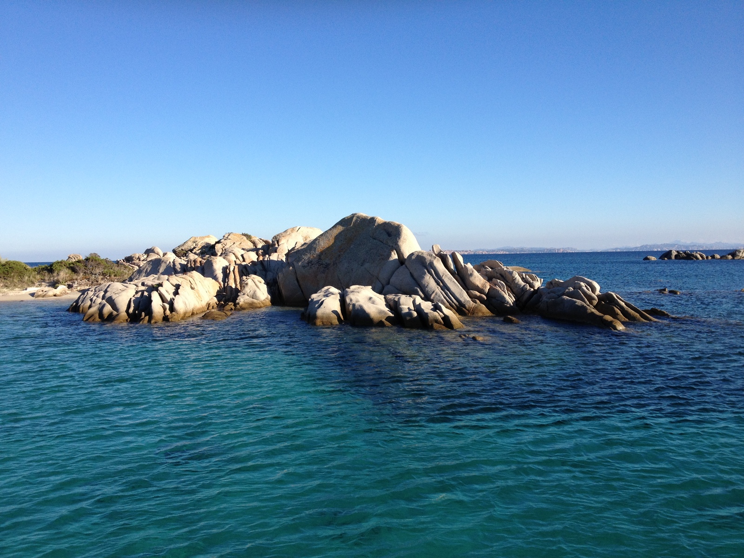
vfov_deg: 40.7
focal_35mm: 35
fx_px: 752
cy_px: 279
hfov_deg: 52.6
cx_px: 372
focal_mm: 4.28
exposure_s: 1/1284
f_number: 2.4
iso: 64
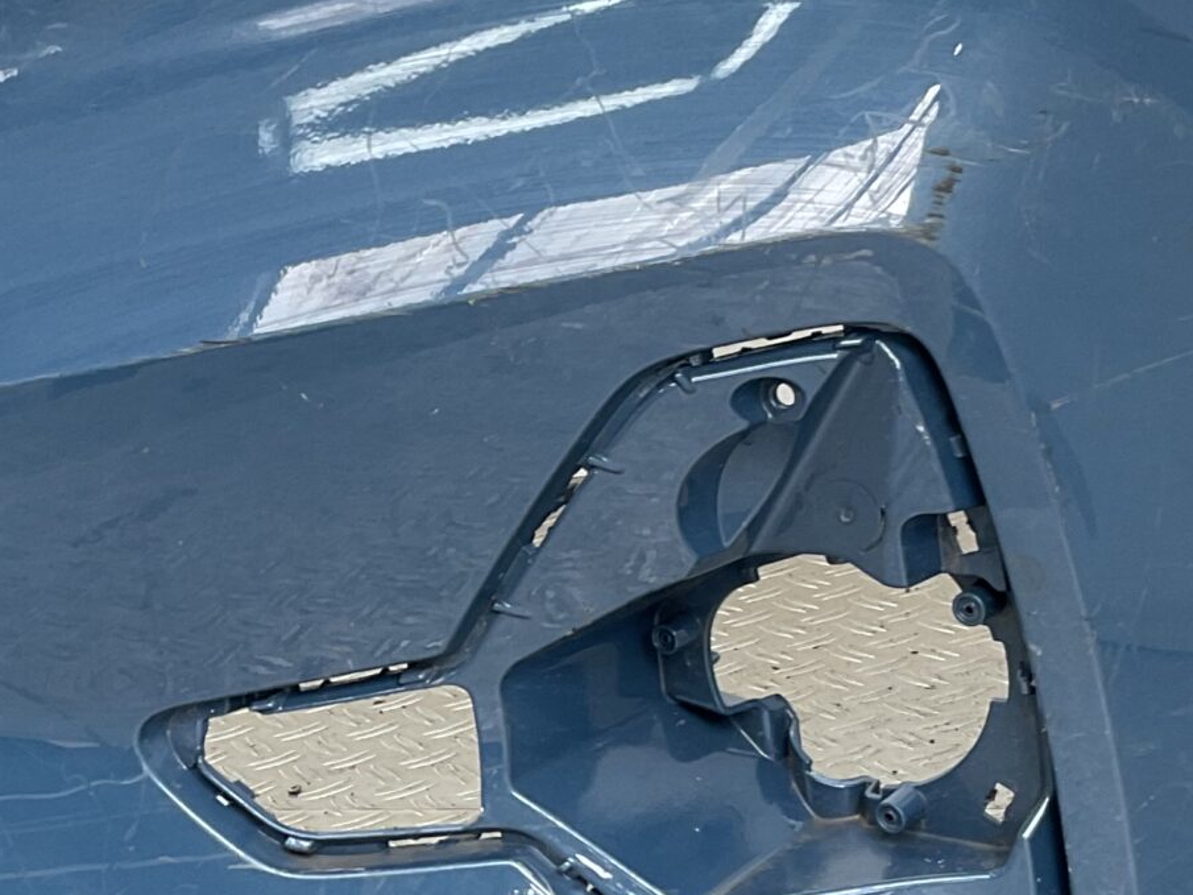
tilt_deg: -16.3
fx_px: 2826
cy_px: 547
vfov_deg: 18.0
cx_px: 182
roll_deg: +8.0
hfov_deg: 23.4
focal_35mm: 82
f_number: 1.8
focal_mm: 3
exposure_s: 1/100
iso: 20
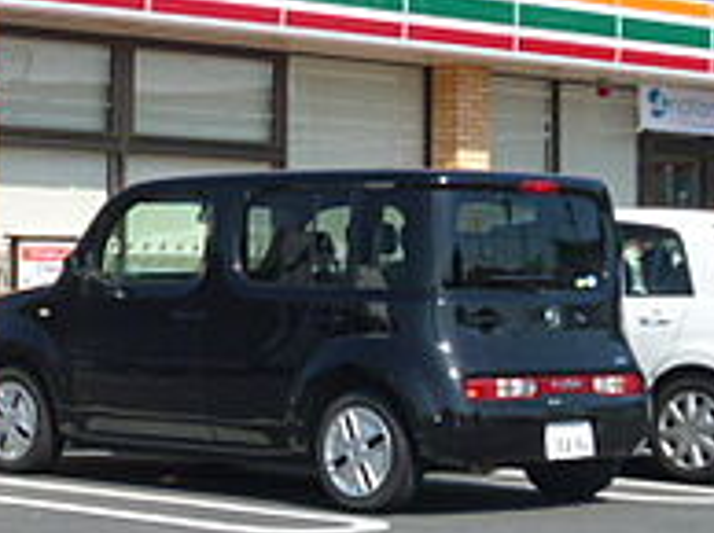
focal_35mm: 127
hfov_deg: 15.5
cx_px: 173
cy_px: 224
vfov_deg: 11.6
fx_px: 2616
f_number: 5.6
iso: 100
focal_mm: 7.4
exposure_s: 1/500
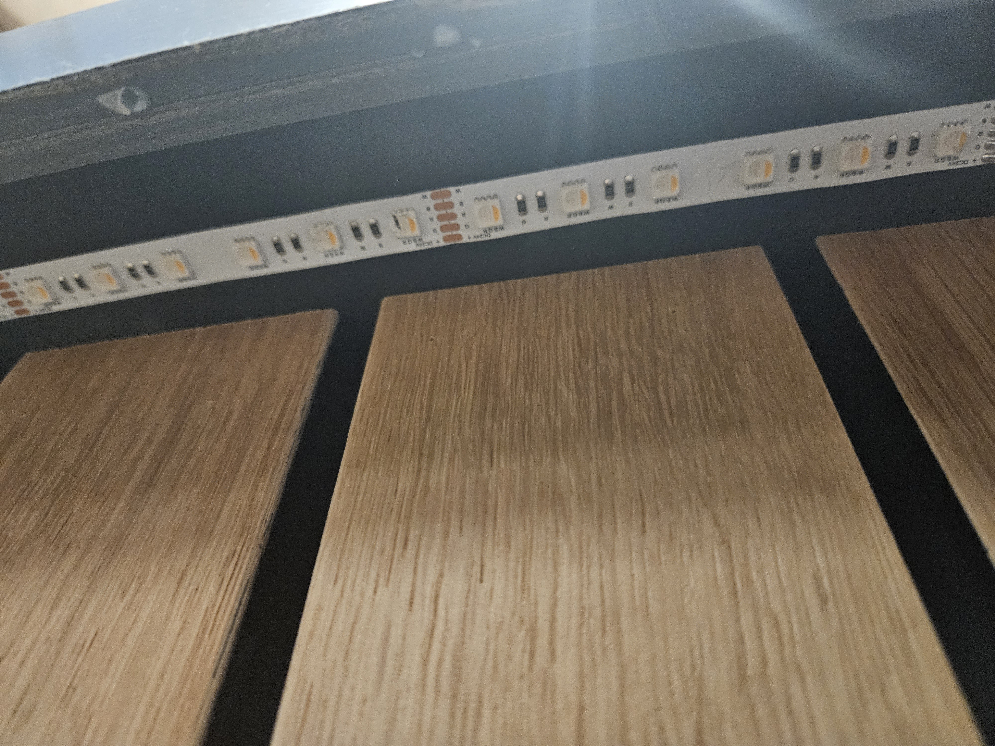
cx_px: 498
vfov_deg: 58.9
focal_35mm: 23
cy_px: 373
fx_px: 661
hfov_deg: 73.9
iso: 800
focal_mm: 5.4
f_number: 1.8
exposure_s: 1/25
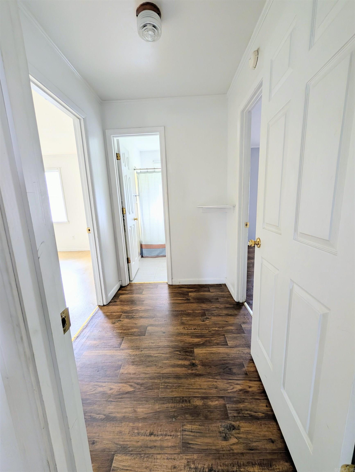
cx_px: 178
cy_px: 236
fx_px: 164
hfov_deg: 94.6
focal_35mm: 12
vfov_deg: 110.5
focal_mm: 2.02
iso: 117
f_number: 1.7
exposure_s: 1/31.9
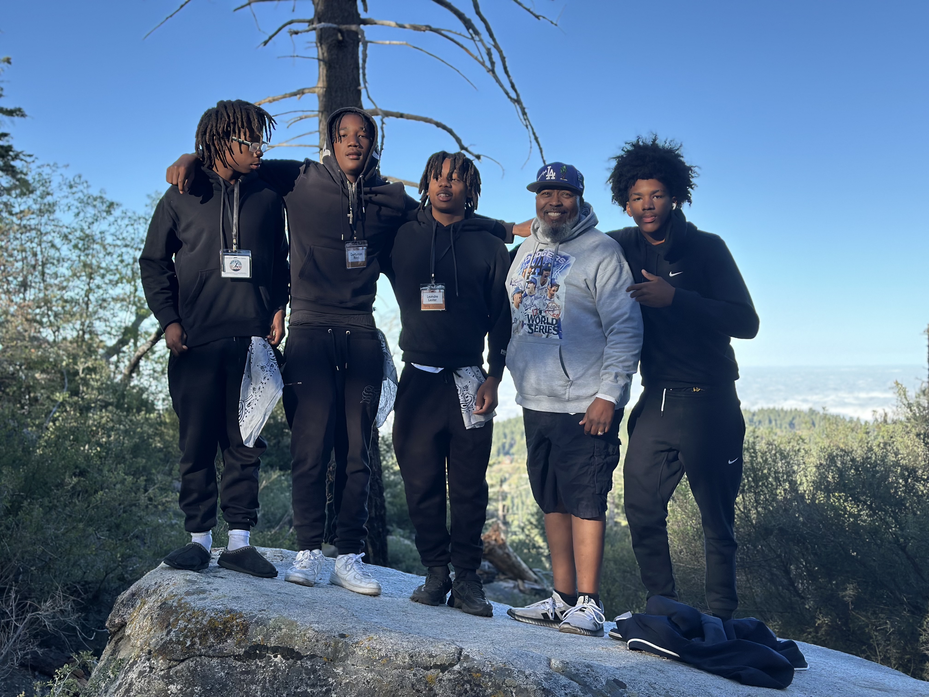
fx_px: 1288
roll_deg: +0.5
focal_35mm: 48
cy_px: 348
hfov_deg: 39.7
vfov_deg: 30.3
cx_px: 464
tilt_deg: -0.7
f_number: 1.78
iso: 100
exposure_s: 1/1916
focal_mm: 6.86
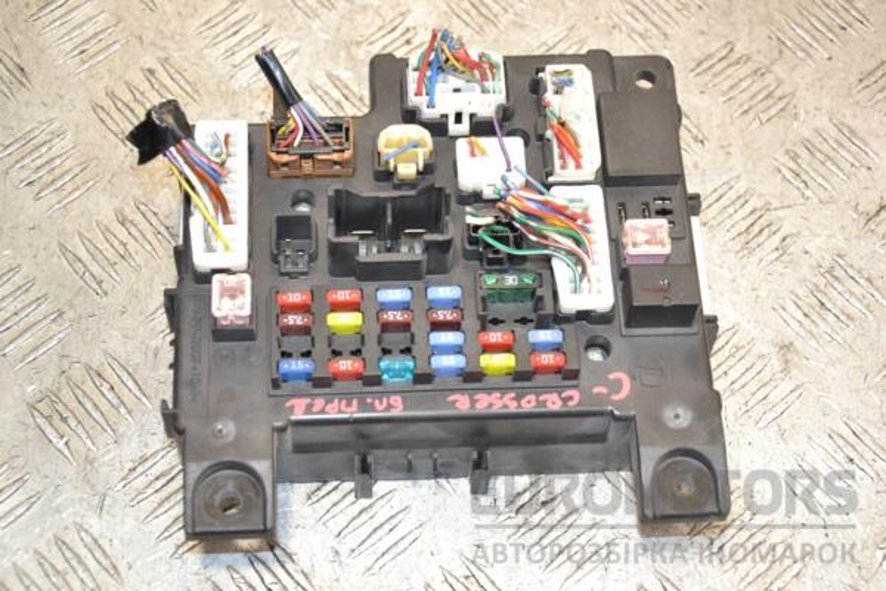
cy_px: 296
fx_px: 1661
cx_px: 443
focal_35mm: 68
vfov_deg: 20.2
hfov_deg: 29.9
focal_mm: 45
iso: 800
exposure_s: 1/100
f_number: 4.8
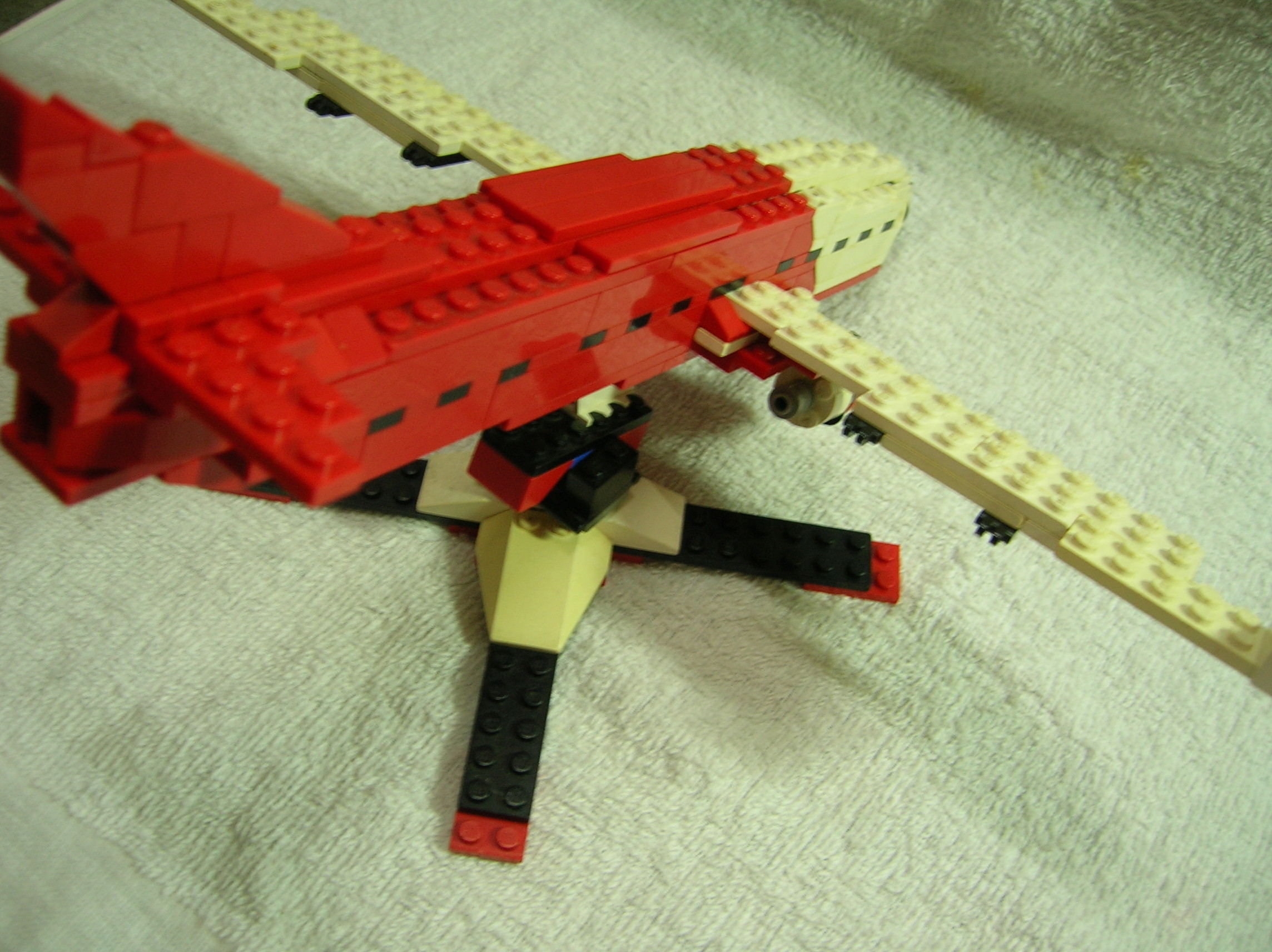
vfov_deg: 41.7
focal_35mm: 34
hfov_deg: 54.0
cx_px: 636
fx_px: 1248
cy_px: 476
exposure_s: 1/4
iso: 52
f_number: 2.9
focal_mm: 5.7
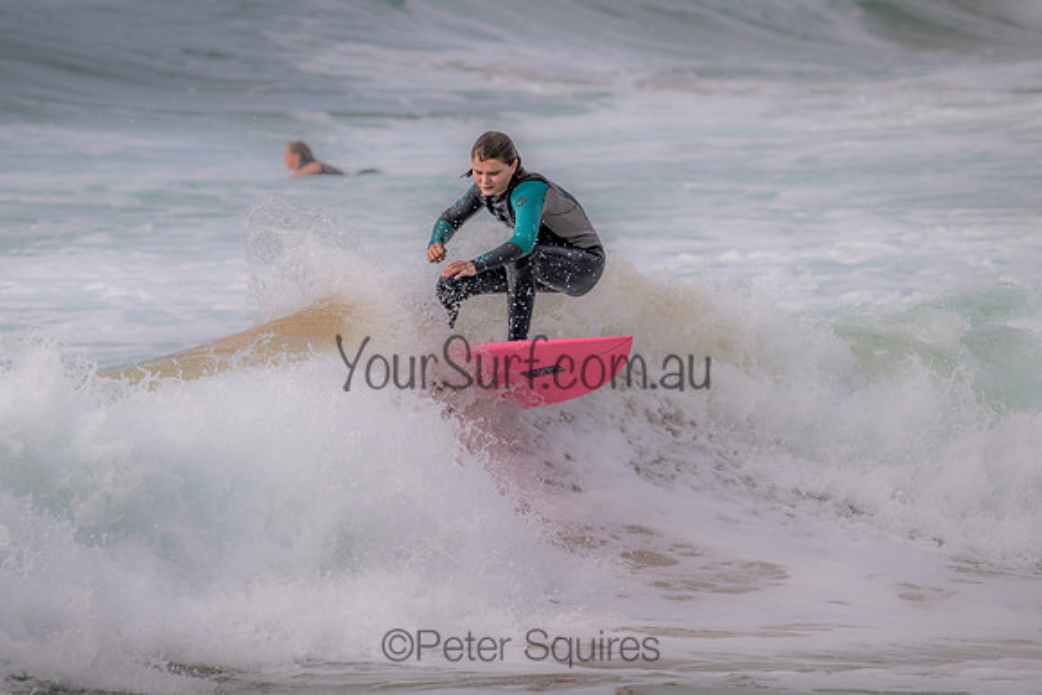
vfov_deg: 2.6
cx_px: 502
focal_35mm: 529
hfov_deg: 3.9
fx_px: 15315
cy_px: 349
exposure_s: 1/2000
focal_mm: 460
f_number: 10
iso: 800
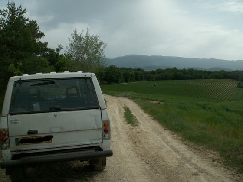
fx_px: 246
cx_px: 122
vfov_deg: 40.7
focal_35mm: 35
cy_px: 91
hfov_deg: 52.6
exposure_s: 1/640
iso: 50
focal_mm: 5.86
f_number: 4
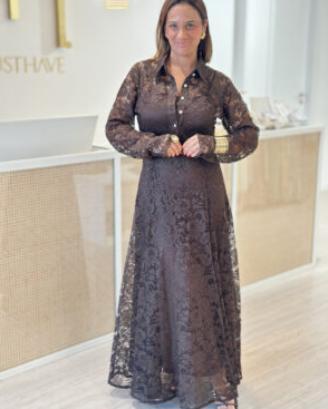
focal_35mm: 51
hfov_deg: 29.7
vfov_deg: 36.6
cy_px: 201
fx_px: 618
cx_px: 163
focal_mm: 6.86
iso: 125
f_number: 1.78
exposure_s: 1/50
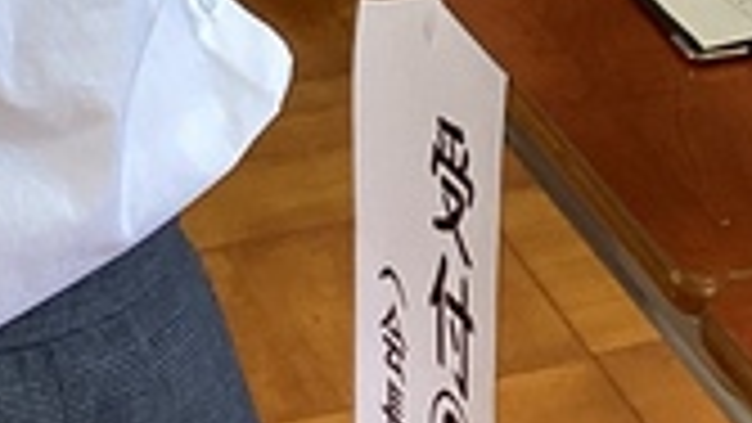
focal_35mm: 173
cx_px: 657
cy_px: -416
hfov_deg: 12.4
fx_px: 3450
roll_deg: +0.9
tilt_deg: -15.5
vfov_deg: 6.8
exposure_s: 1/50
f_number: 2.4
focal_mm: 3.3
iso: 64
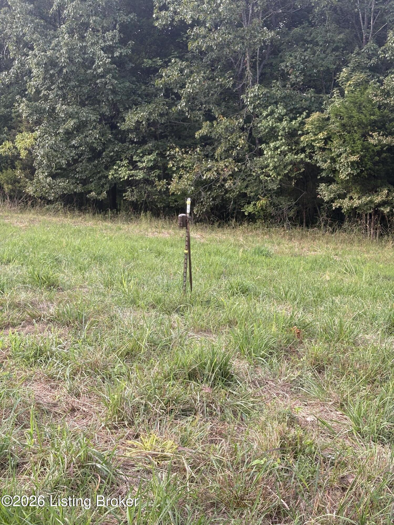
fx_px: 789
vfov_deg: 36.8
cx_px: 197
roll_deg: -1.5
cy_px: 262
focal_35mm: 52
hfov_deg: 28.0
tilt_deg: -6.9
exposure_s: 1/352
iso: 50
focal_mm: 5.96
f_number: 1.6
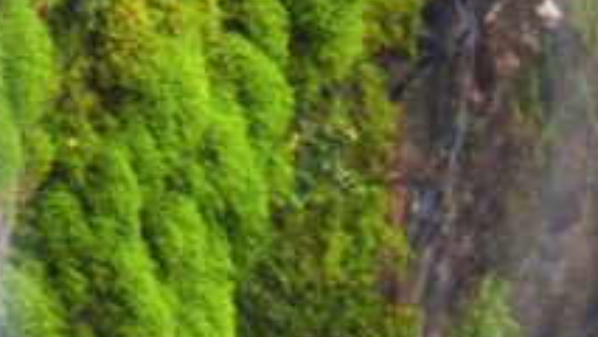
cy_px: -2662
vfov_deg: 0.9
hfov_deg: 1.6
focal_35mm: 1323
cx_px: -531
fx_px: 20986
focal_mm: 70
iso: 200
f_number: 8
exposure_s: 1/13
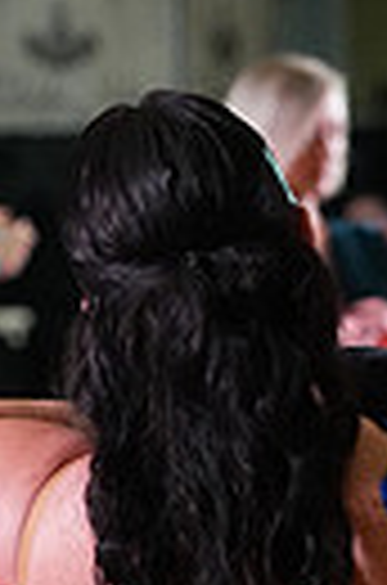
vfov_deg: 3.6
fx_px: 9289
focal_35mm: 573
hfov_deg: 2.4
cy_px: 1120
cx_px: 326
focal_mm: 128
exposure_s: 1/400
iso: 6400
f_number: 5
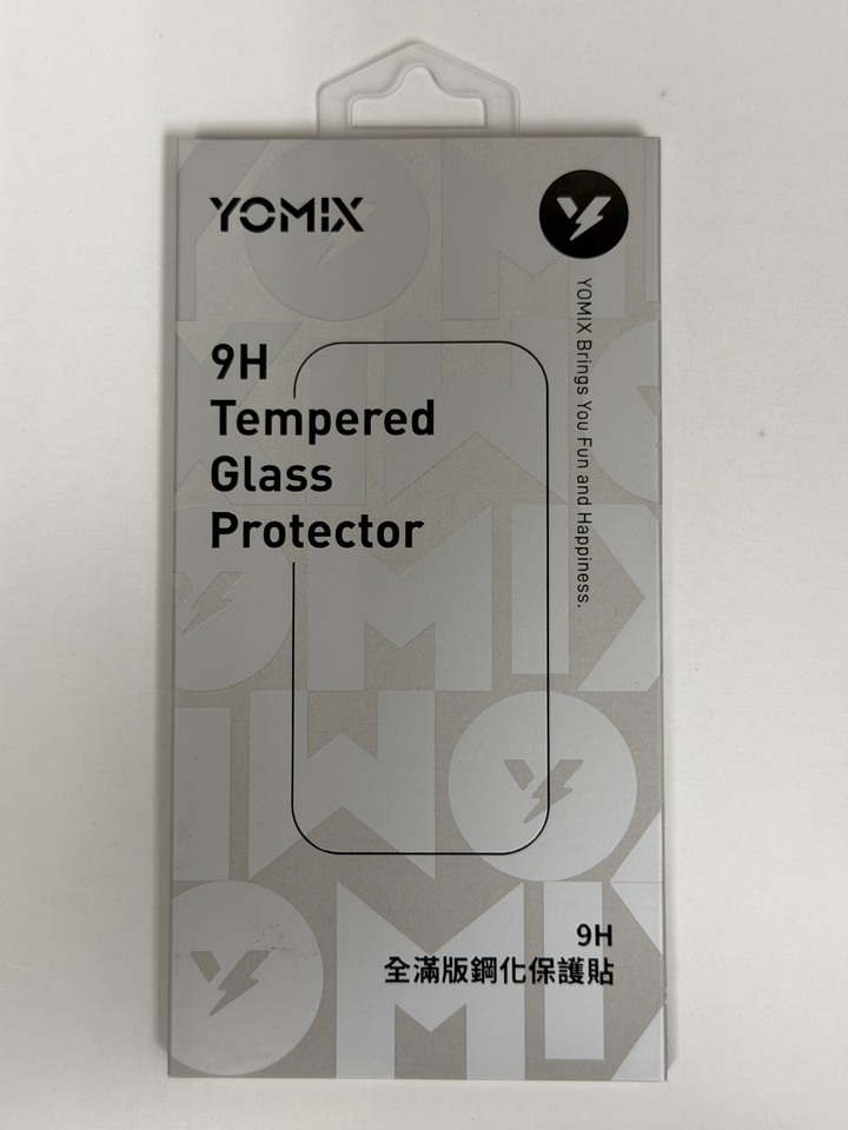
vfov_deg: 39.7
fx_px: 1568
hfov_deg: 30.3
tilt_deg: -85.1
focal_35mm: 48
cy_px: 565
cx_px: 424
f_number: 1.78
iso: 64
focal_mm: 6.76
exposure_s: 1/60
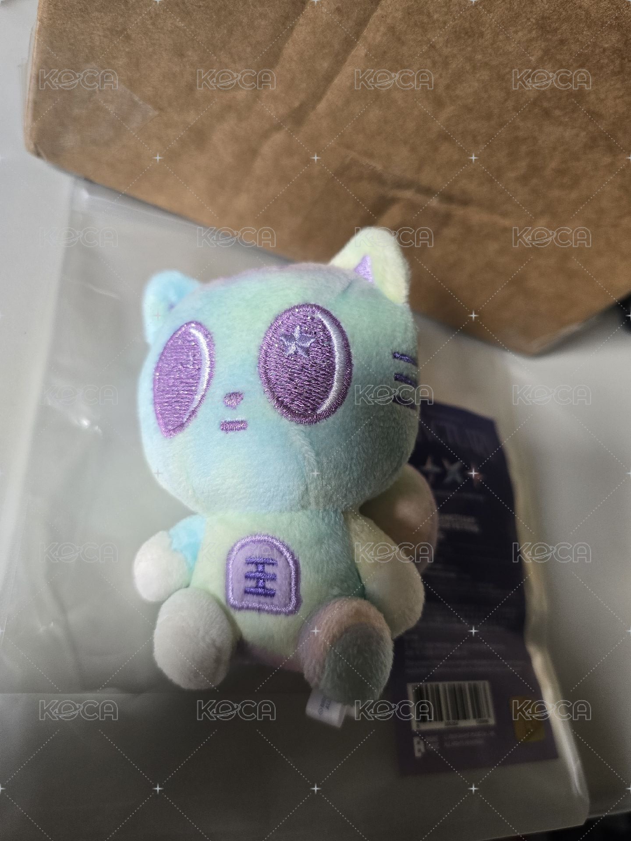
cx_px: 316
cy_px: 420
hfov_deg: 58.9
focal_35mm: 23
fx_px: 559
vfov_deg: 73.9
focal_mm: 6.3
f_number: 1.7
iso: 100
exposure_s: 1/51
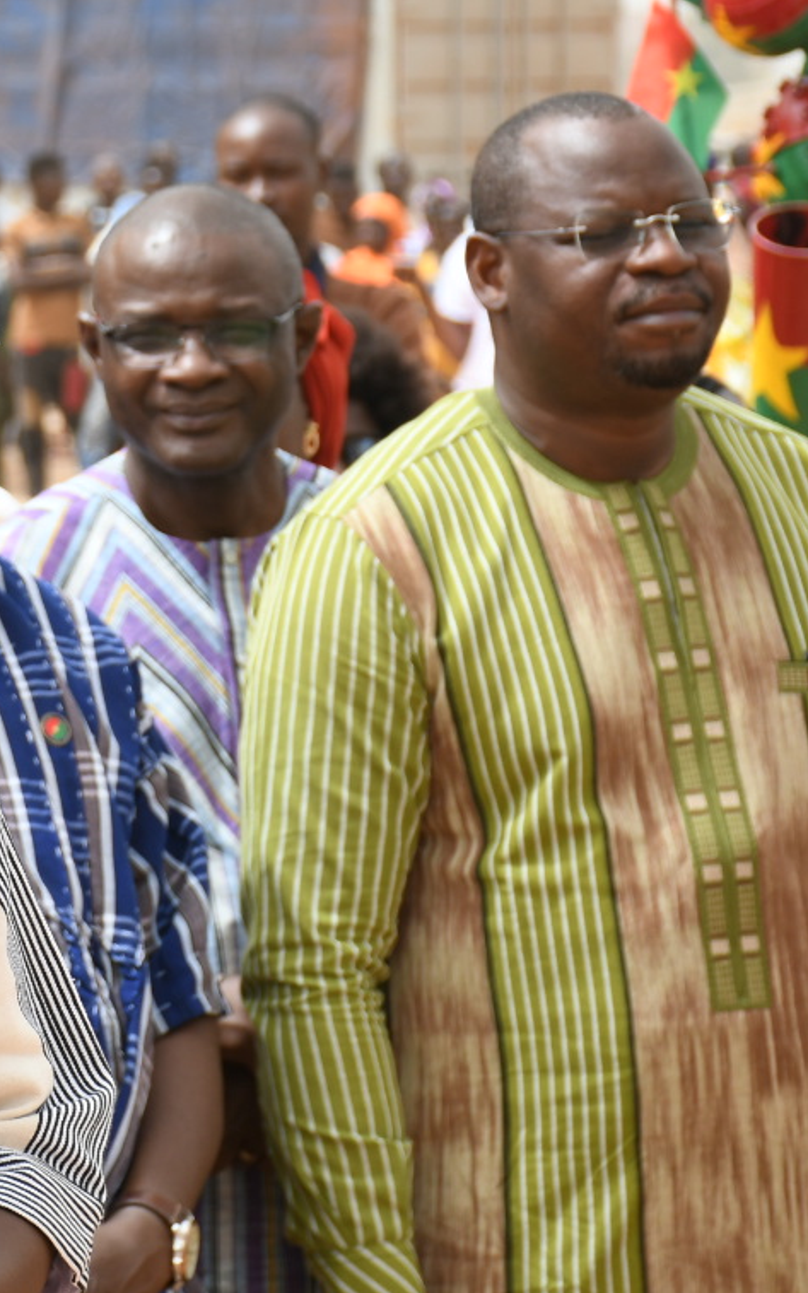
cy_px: 400
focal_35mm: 216
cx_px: -237
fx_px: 7612
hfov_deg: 6.0
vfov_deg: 9.7
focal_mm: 66
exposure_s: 1/500
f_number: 6.3
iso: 200
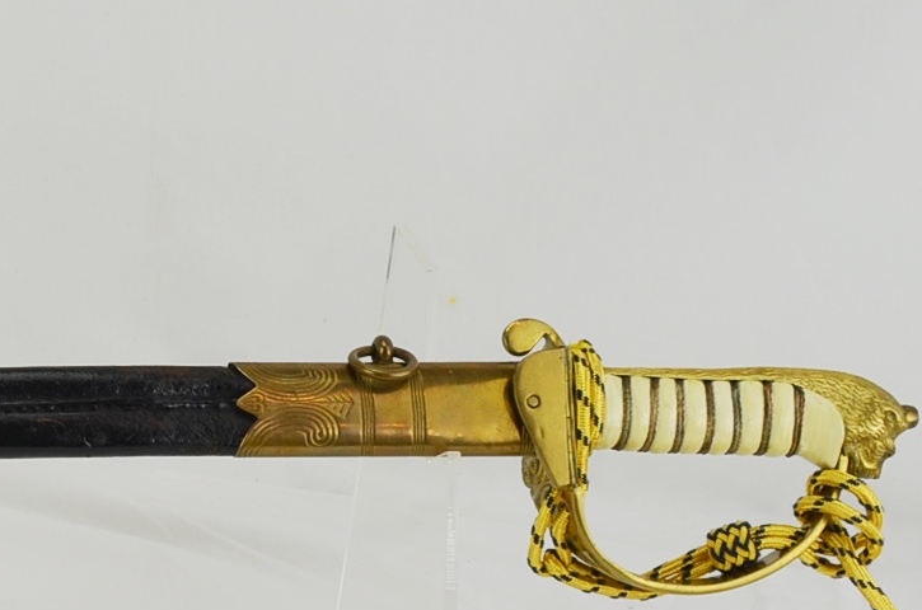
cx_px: -277
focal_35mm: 102
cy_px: 446
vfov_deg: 13.3
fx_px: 2607
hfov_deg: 18.6
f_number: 6.3
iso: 200
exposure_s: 1/160
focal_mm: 20
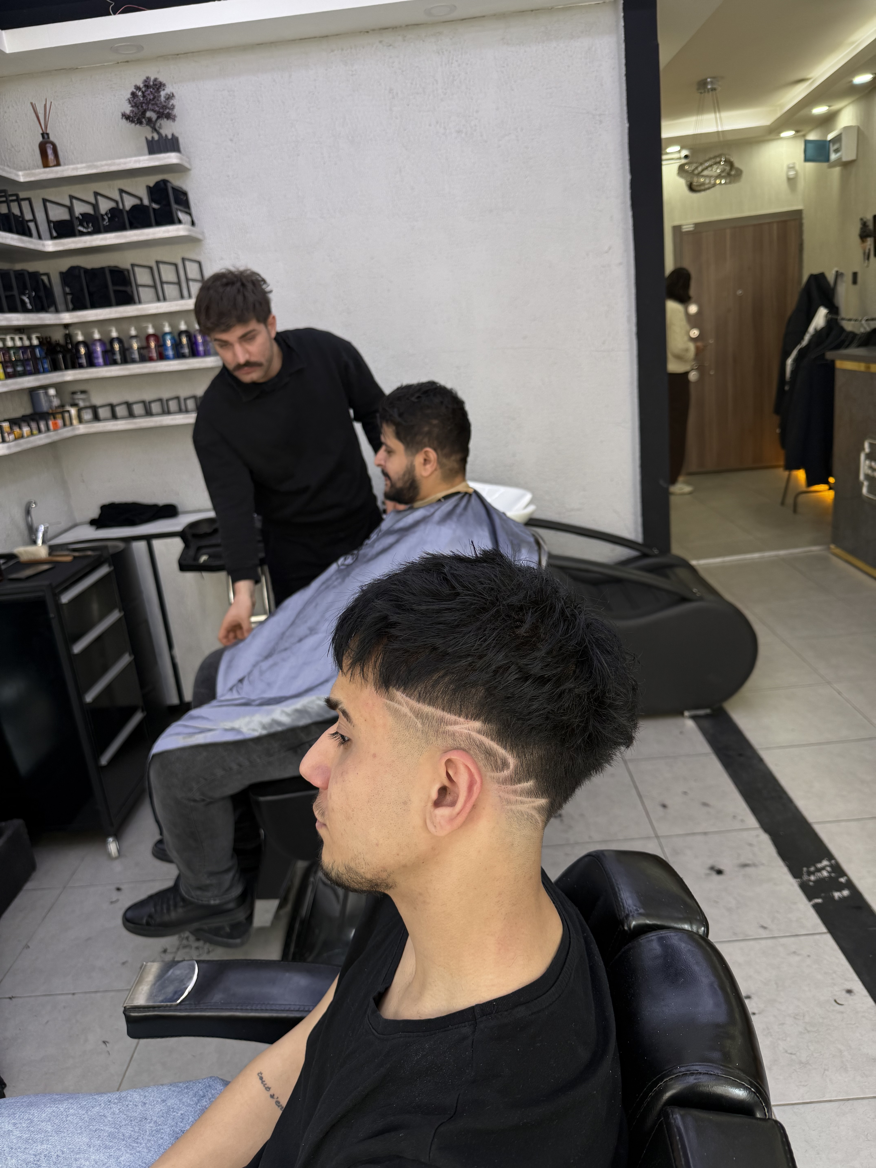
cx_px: 438
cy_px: 584
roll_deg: +5.6
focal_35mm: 24
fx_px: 810
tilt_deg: -16.1
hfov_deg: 56.8
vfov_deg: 71.6
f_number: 1.78
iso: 100
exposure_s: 1/121
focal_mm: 6.76
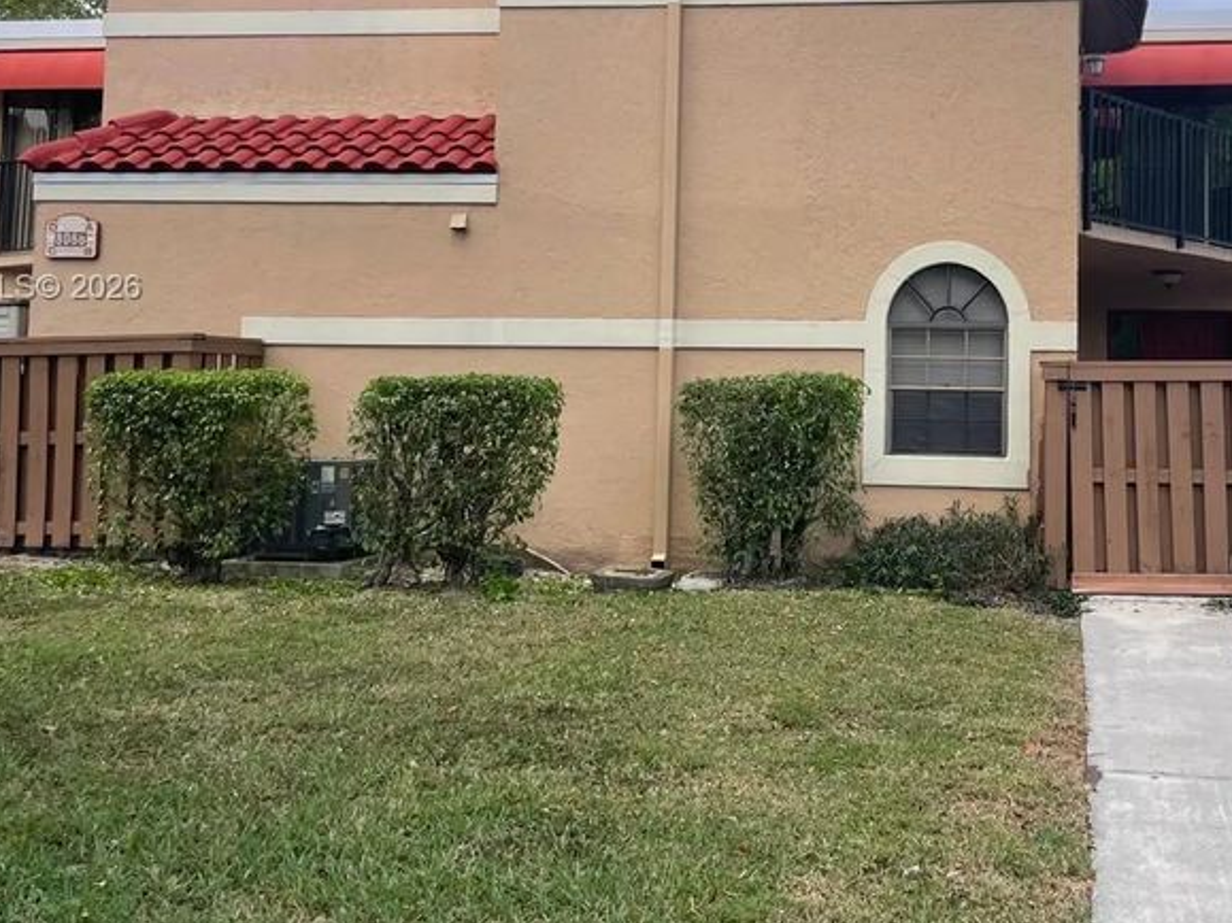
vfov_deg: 31.2
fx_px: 1637
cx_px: 806
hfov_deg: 40.8
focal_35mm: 46
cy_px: 289
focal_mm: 4.2
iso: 32
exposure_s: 1/1490
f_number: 1.6
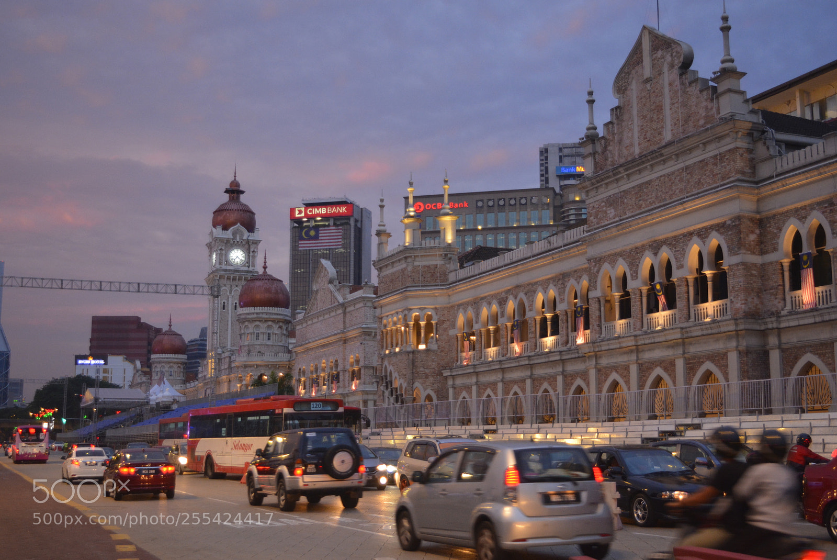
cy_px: 280
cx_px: 418
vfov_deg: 29.9
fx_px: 1047
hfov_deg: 43.6
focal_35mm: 45
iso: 1100
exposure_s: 1/60
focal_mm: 30
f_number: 4.2
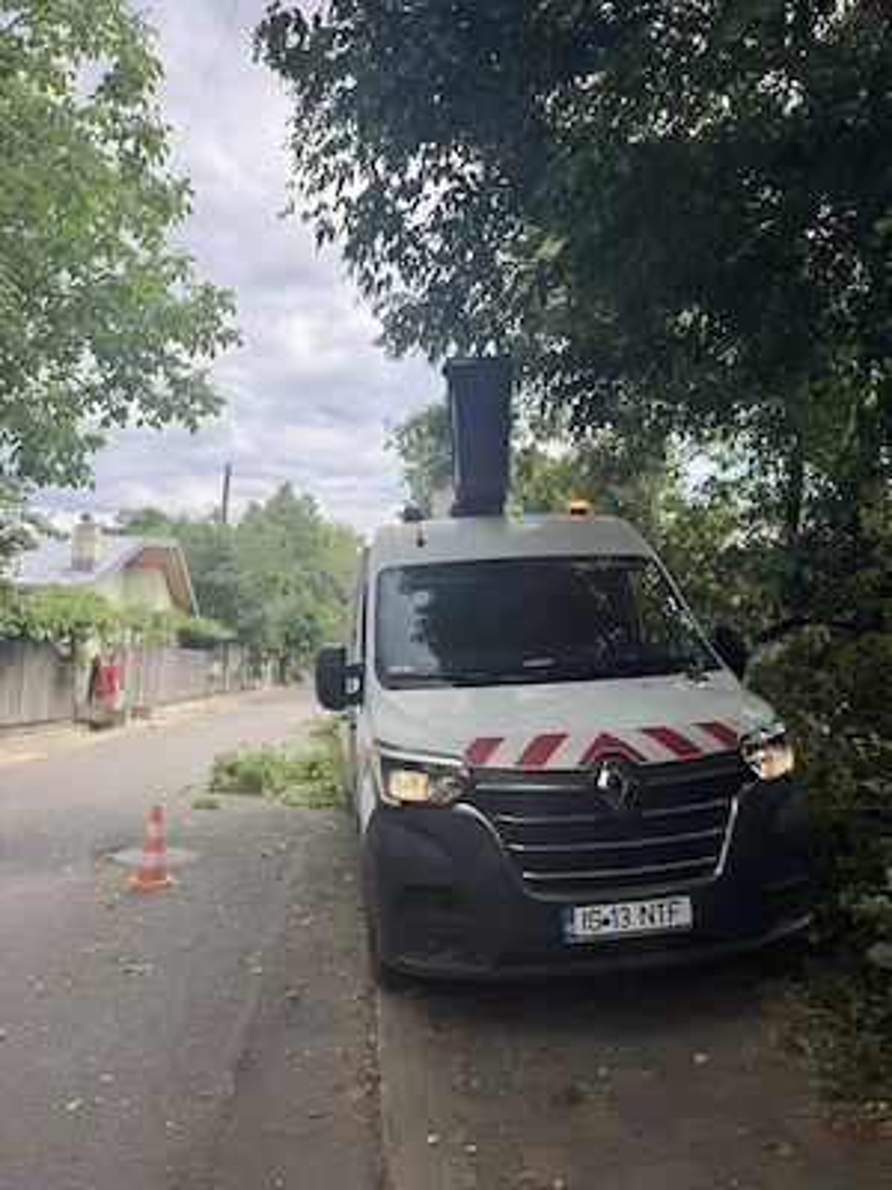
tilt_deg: +9.5
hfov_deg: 56.8
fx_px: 825
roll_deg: -2.9
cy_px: 595
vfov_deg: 71.6
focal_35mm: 24
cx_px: 446
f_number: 1.78
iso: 100
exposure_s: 1/967
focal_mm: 6.76
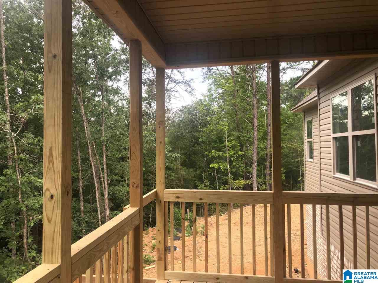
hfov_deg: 63.4
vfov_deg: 49.7
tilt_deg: -0.6
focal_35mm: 28
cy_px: 142
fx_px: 306
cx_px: 189
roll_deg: +0.8
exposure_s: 1/222
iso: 20
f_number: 1.8
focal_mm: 3.99
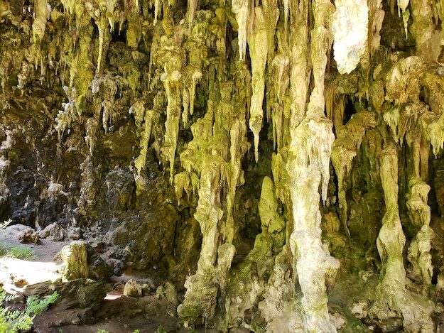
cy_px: 166
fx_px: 334
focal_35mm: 26
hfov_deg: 67.3
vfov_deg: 53.1
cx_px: 222
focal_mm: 4.3
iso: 200
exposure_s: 1/50
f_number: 2.4
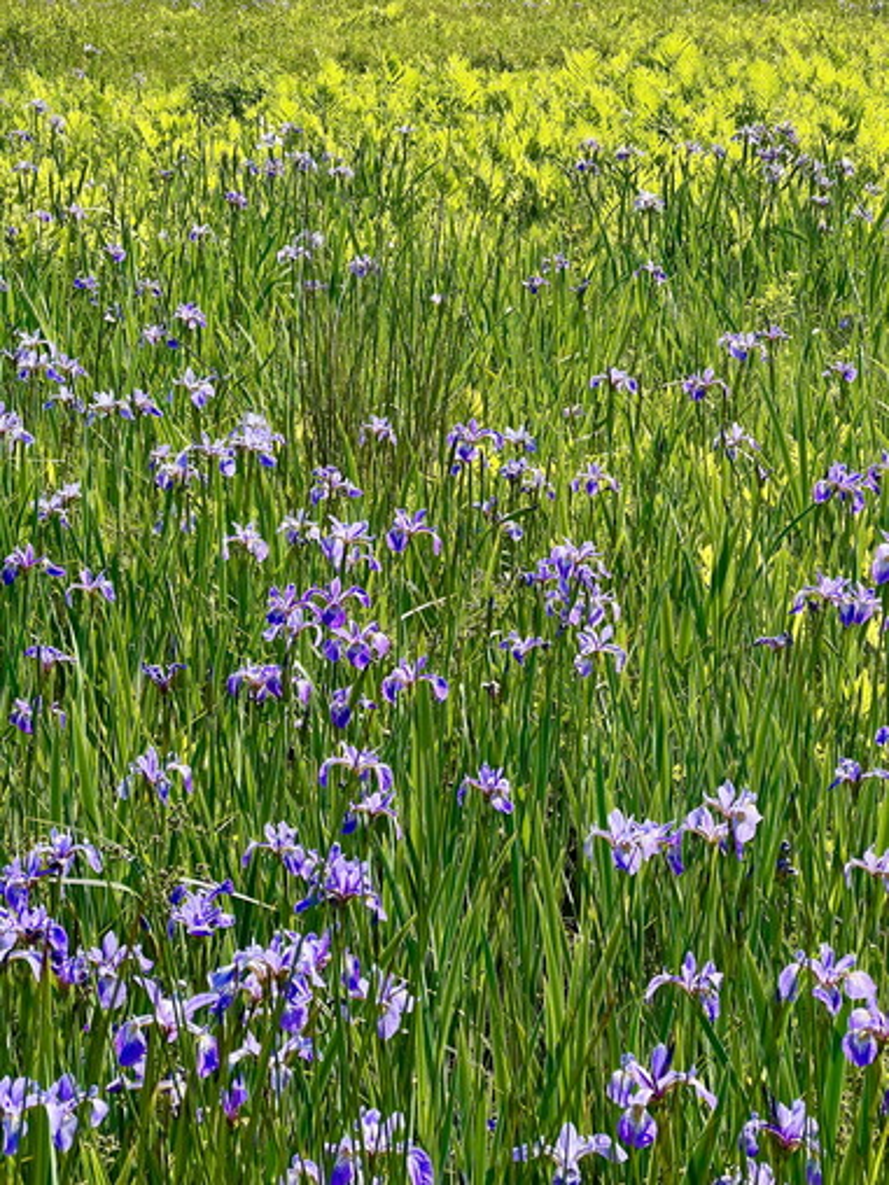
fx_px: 2637
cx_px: 444
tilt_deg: -12.8
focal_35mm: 77
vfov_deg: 25.3
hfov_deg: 19.1
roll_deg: +0.4
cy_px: 592
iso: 32
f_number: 2.8
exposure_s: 1/341
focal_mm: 9
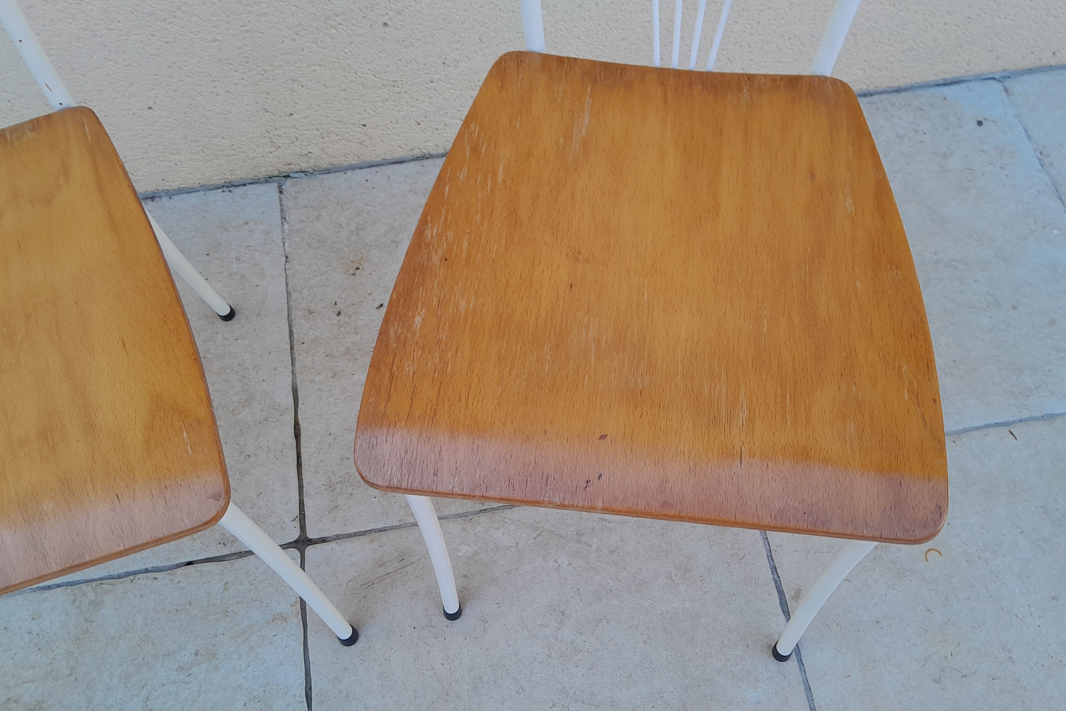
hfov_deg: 61.9
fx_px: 888
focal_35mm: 30
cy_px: 369
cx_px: 571
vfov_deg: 43.6
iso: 40
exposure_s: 1/100
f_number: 1.8
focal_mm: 3.98
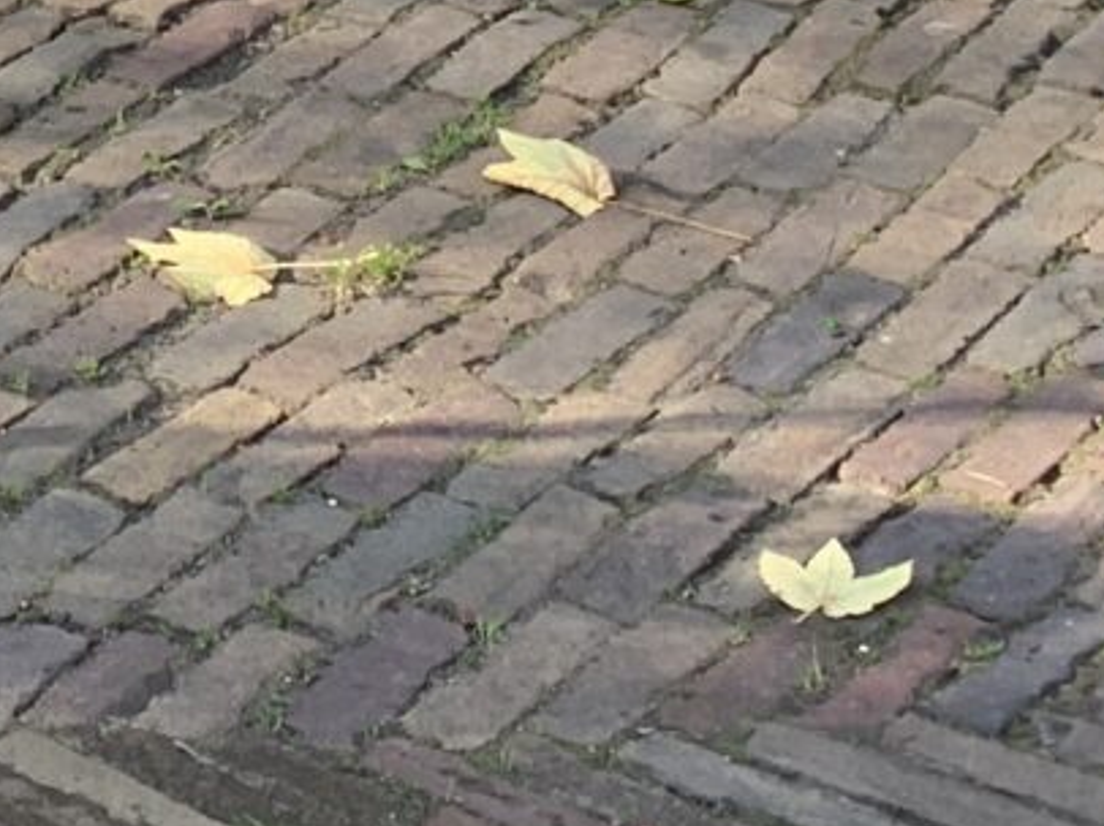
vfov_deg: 8.2
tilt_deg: -6.1
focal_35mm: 164
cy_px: -1247
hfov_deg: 10.7
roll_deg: +0.8
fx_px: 5227
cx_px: -1338
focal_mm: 4.25
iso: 50
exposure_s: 1/121
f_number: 1.8
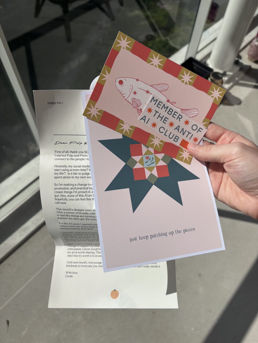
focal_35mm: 26
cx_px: 129
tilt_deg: -60.1
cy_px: 172
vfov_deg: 67.3
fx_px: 258
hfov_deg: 53.1
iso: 50
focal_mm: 5.96
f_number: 1.6
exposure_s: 1/9901
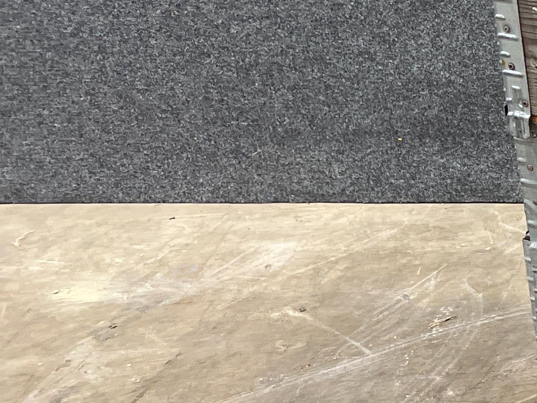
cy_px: 128
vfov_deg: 14.8
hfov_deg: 16.2
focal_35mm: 100
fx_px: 1551
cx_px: 1005
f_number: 1.5
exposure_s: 1/71
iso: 125
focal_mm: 5.7
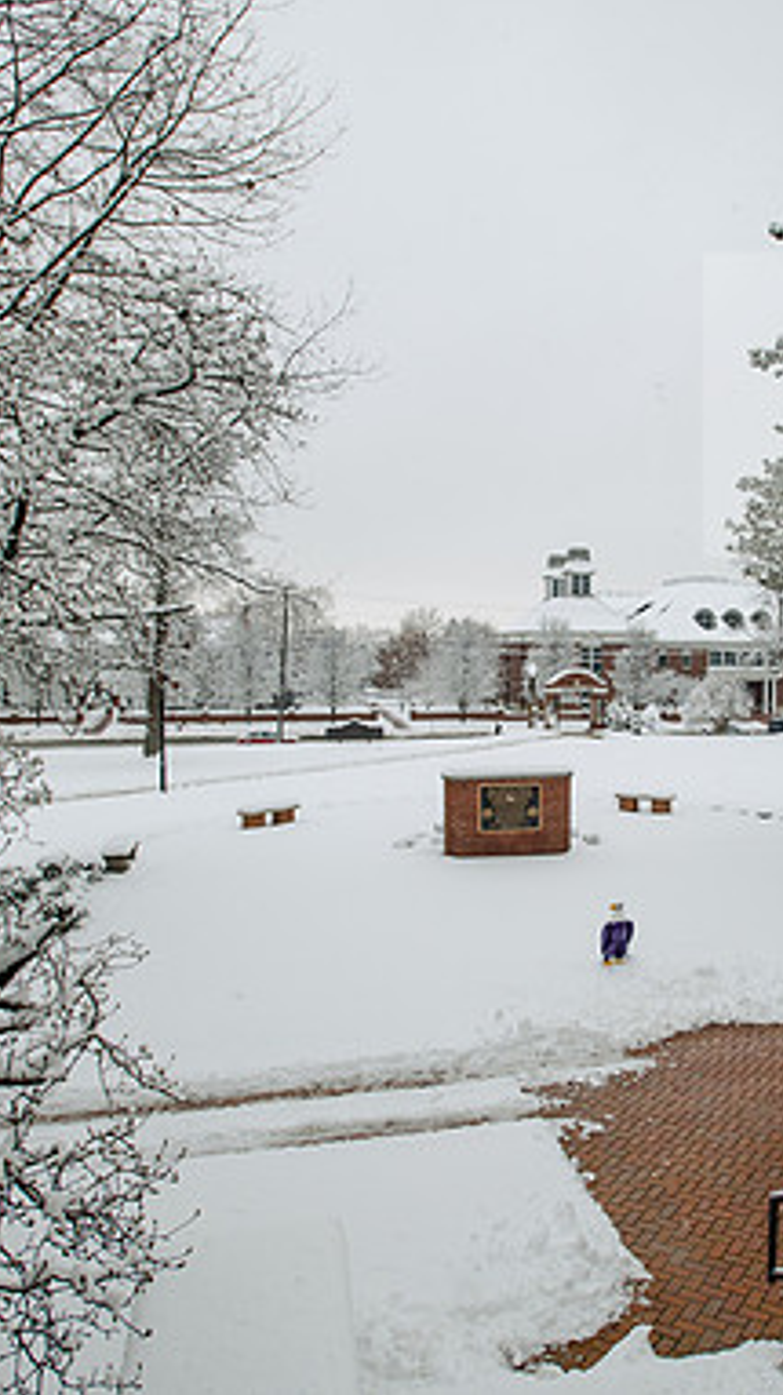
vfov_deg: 69.9
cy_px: 694
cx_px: 594
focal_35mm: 27
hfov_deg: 41.5
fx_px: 998
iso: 250
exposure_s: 1/320
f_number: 4.5
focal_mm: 17
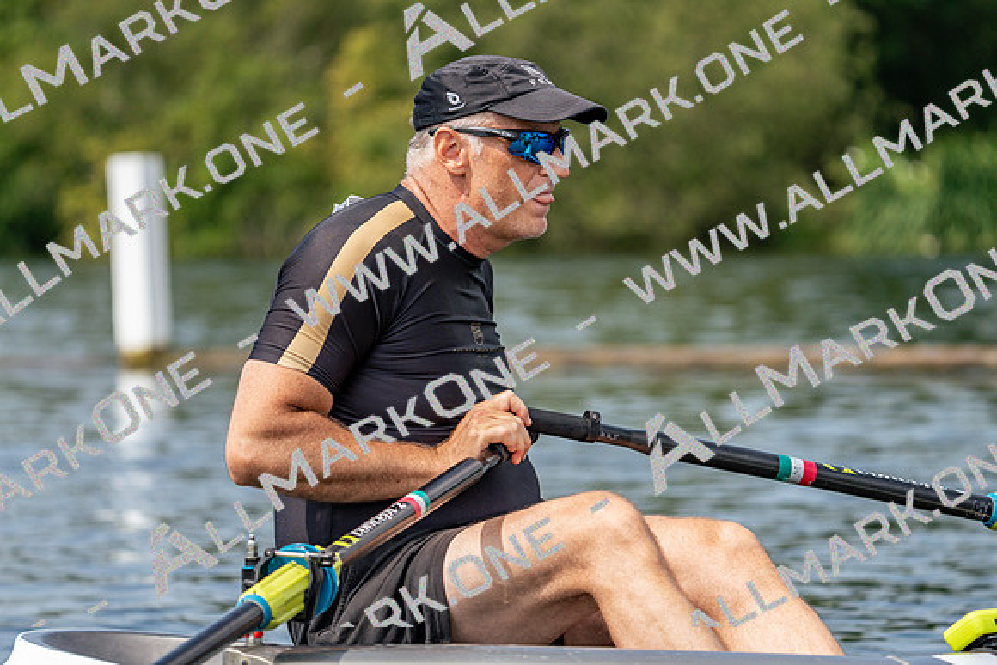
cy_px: 332
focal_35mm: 245
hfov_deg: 8.4
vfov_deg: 5.6
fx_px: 6786
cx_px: 498
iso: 400
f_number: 5.6
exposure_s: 1/1600
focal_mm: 245
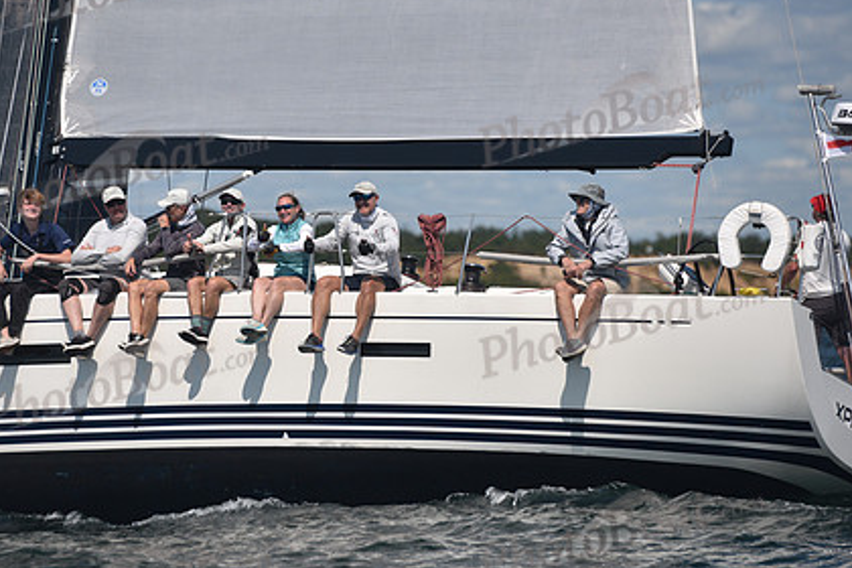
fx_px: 6531
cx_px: 375
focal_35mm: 276
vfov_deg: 5.0
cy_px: 248
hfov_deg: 7.5
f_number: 4
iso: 250
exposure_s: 1/2500
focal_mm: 200
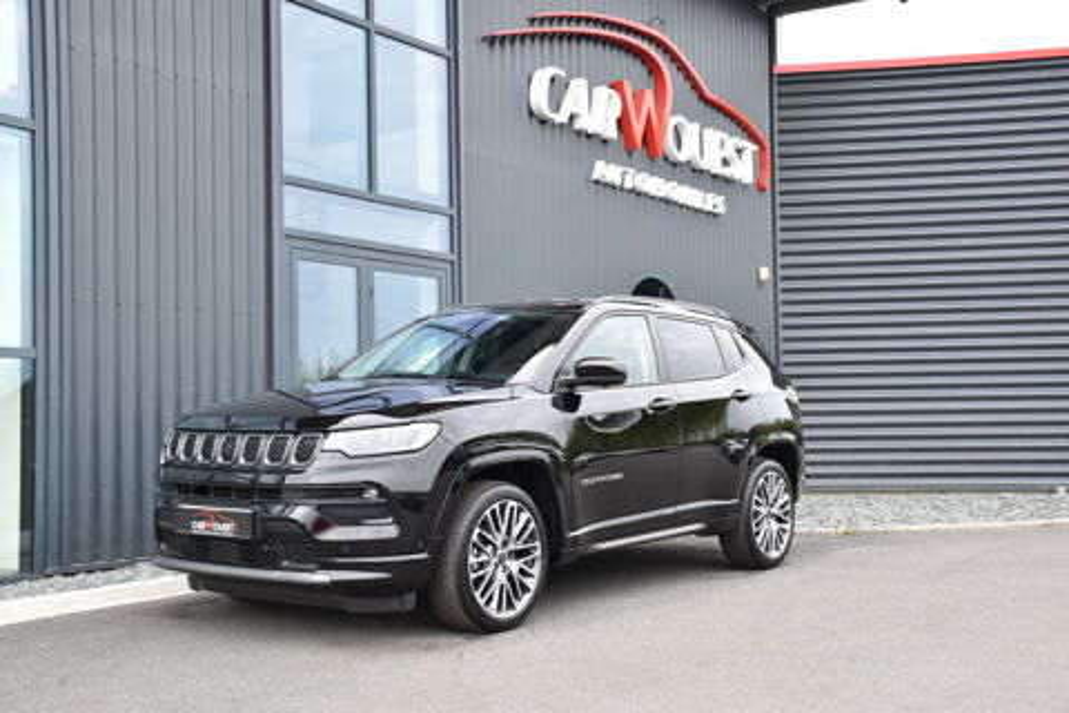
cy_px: 356
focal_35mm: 40
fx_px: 1203
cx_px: 534
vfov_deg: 33.0
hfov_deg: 47.9
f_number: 5
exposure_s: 1/100
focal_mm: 27
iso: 400
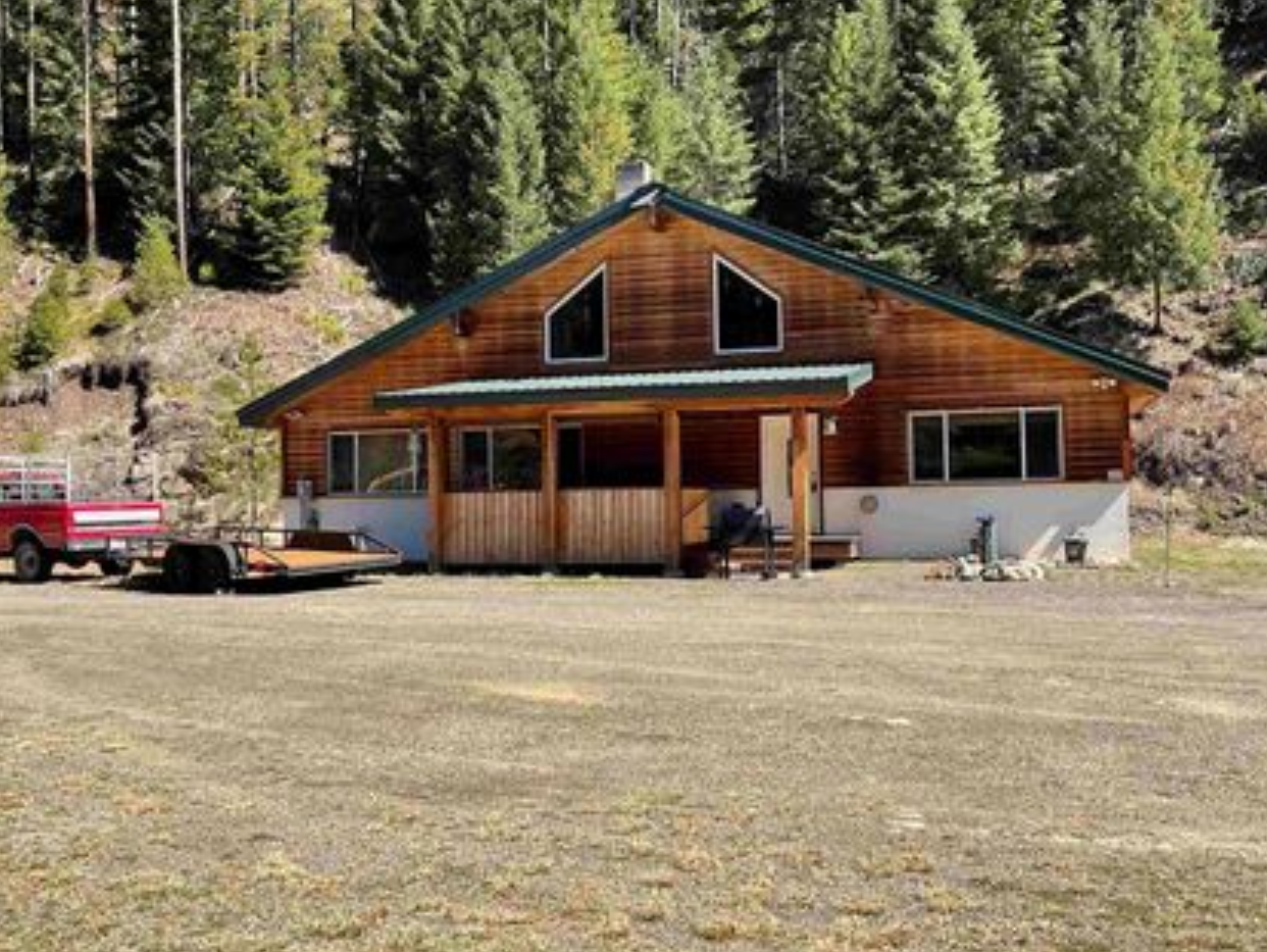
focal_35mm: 35
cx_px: 661
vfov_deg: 40.7
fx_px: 1282
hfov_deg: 52.6
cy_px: 458
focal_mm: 3
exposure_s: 1/759
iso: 16
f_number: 1.8
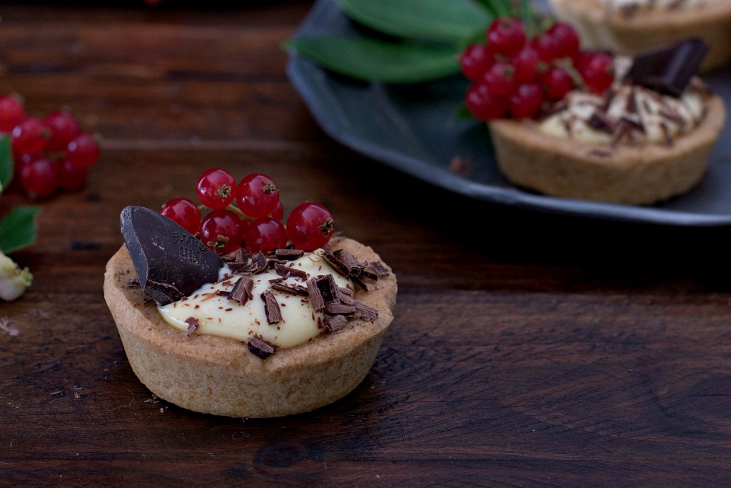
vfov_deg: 18.2
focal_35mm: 75
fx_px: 1523
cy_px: 244
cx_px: 366
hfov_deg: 27.0
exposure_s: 1/2
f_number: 4.5
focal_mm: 50
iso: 100
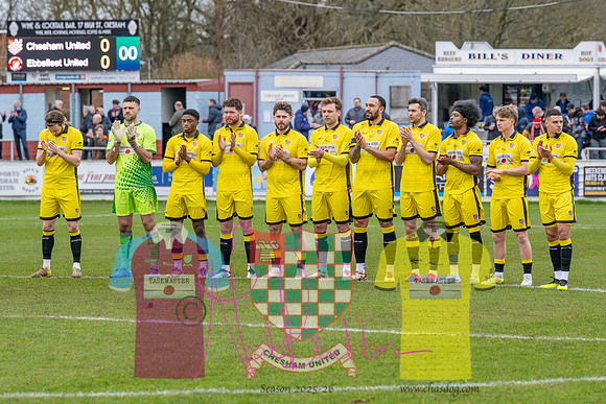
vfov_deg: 6.4
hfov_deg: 9.6
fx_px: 3596
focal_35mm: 214
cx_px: 327
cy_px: 228
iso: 400
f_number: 4
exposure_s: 1/640
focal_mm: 120
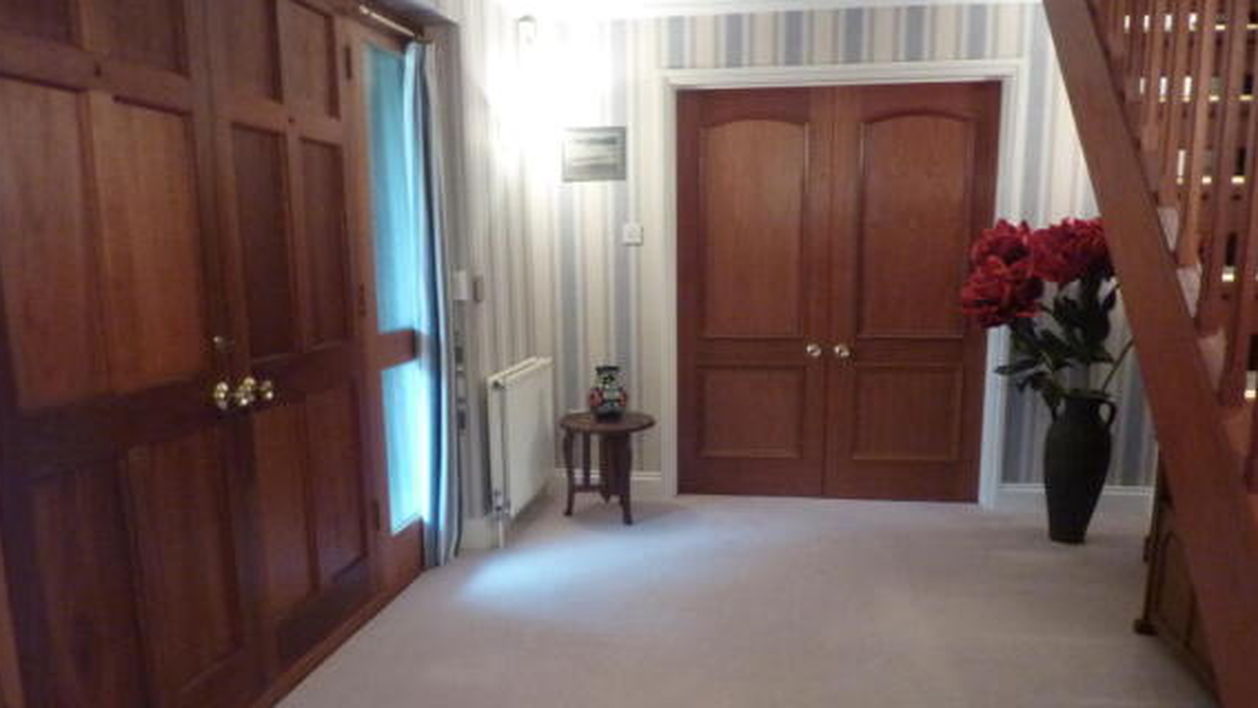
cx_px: 633
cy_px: 447
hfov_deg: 67.9
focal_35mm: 28
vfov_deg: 41.2
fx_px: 934
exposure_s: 1/10
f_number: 3.3
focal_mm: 4.1
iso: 400
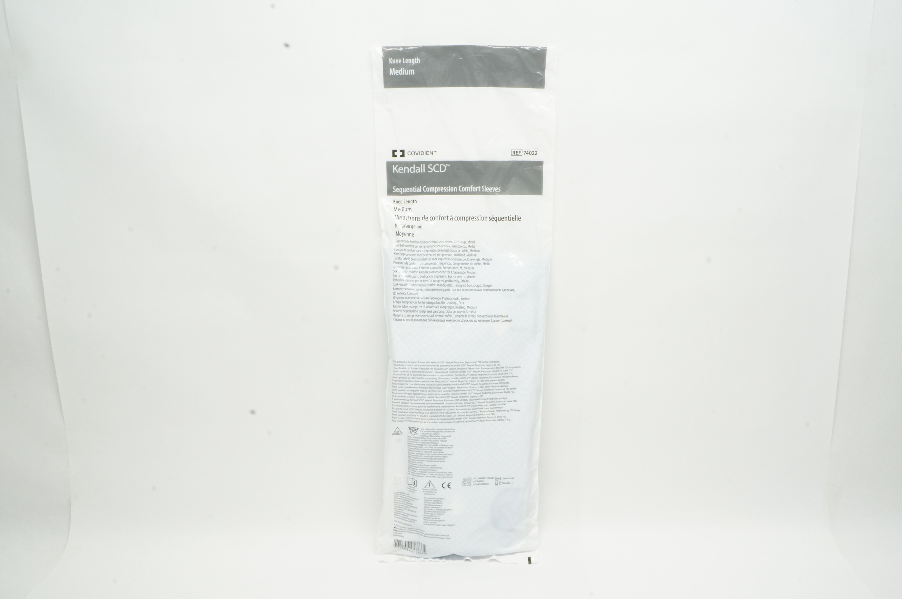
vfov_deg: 38.3
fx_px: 863
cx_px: 451
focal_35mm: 34
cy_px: 300
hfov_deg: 55.2
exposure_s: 1/6
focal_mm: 23
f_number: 25
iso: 800
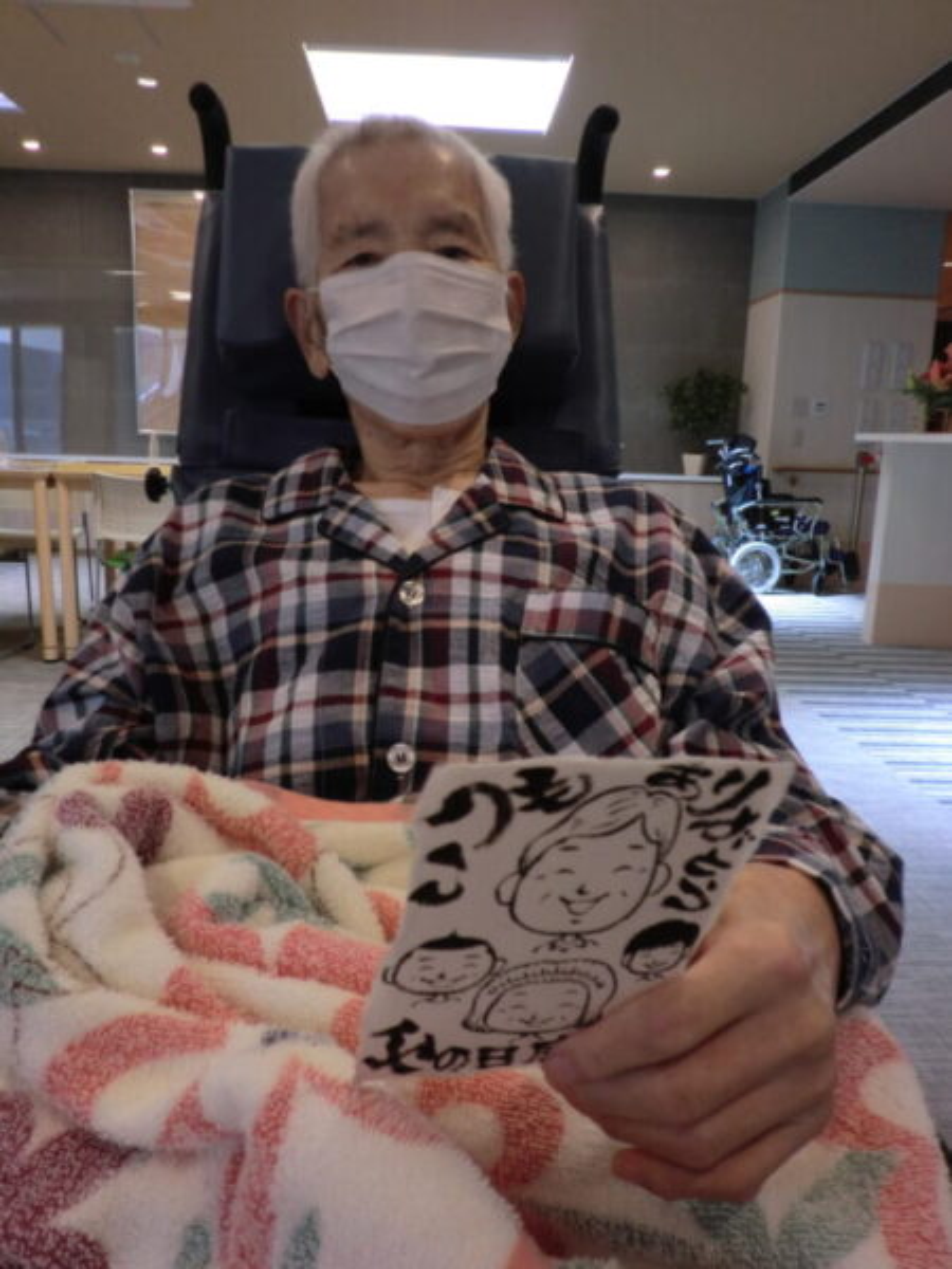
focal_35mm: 26
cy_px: 634
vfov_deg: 67.3
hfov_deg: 53.1
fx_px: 953
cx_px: 476
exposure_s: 1/60
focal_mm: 4.7
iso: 125
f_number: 2.8
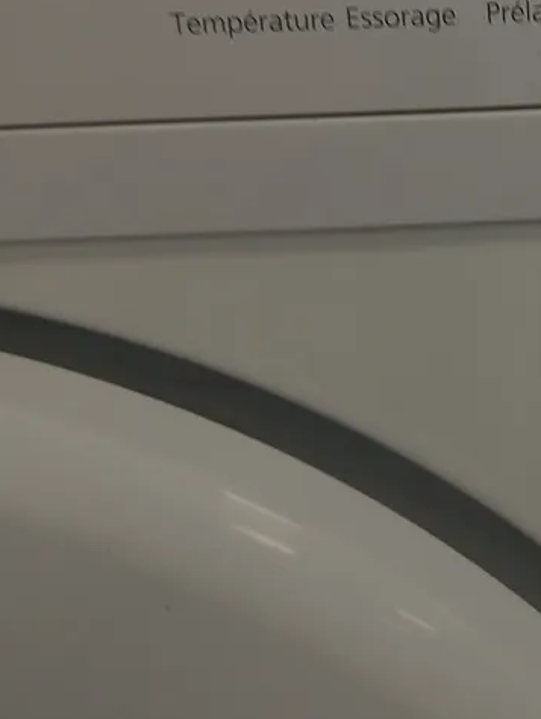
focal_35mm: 70
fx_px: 1457
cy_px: 110
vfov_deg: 27.0
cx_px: 647
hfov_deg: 19.8
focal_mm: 3.98
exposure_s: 1/50
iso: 64
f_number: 1.8
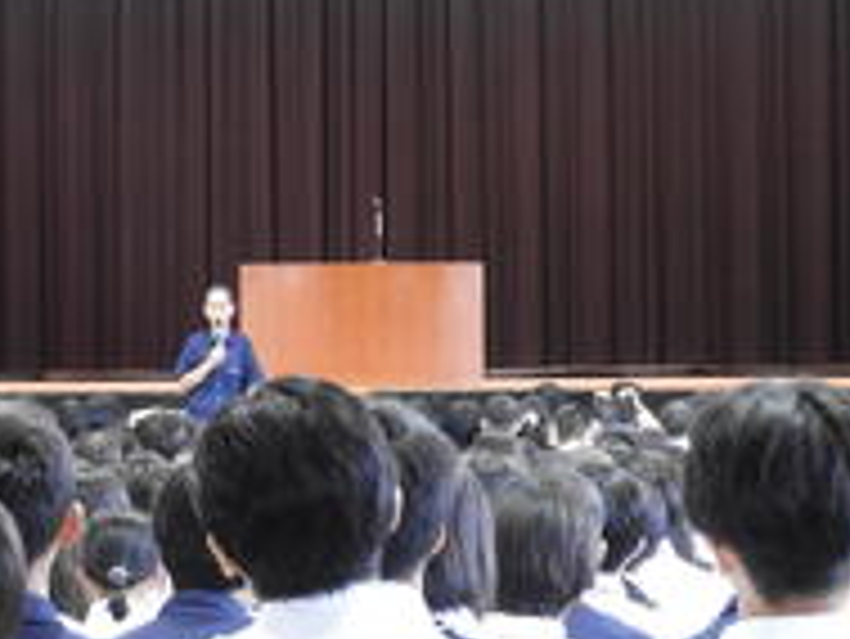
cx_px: 360
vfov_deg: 8.2
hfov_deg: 11.0
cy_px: 148
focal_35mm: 180
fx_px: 4423
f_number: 4.5
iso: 500
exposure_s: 1/15
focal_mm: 15.2
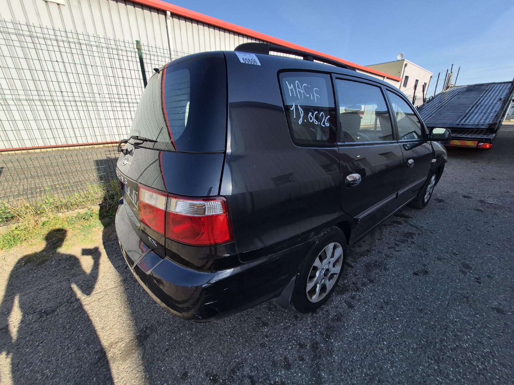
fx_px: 193
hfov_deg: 106.2
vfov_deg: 89.9
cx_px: 257
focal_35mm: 13
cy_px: 192
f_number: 2.2
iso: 40
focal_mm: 1.74
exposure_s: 1/1111
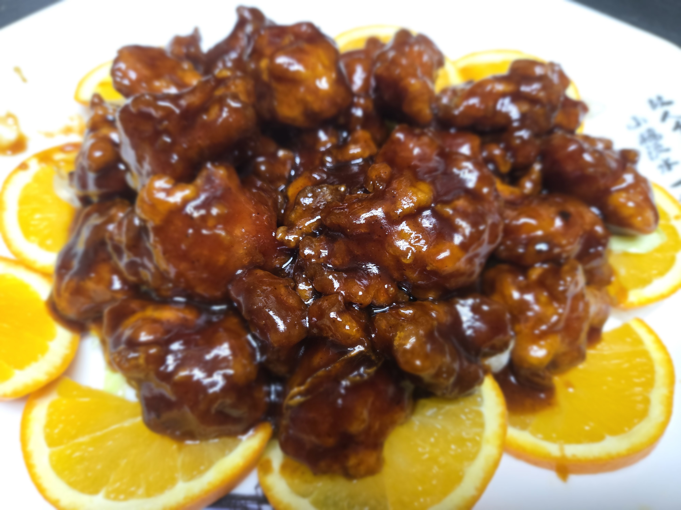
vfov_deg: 58.9
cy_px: 255
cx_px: 340
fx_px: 452
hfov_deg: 73.9
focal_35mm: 23
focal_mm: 5.4
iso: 320
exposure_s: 1/40
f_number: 1.8
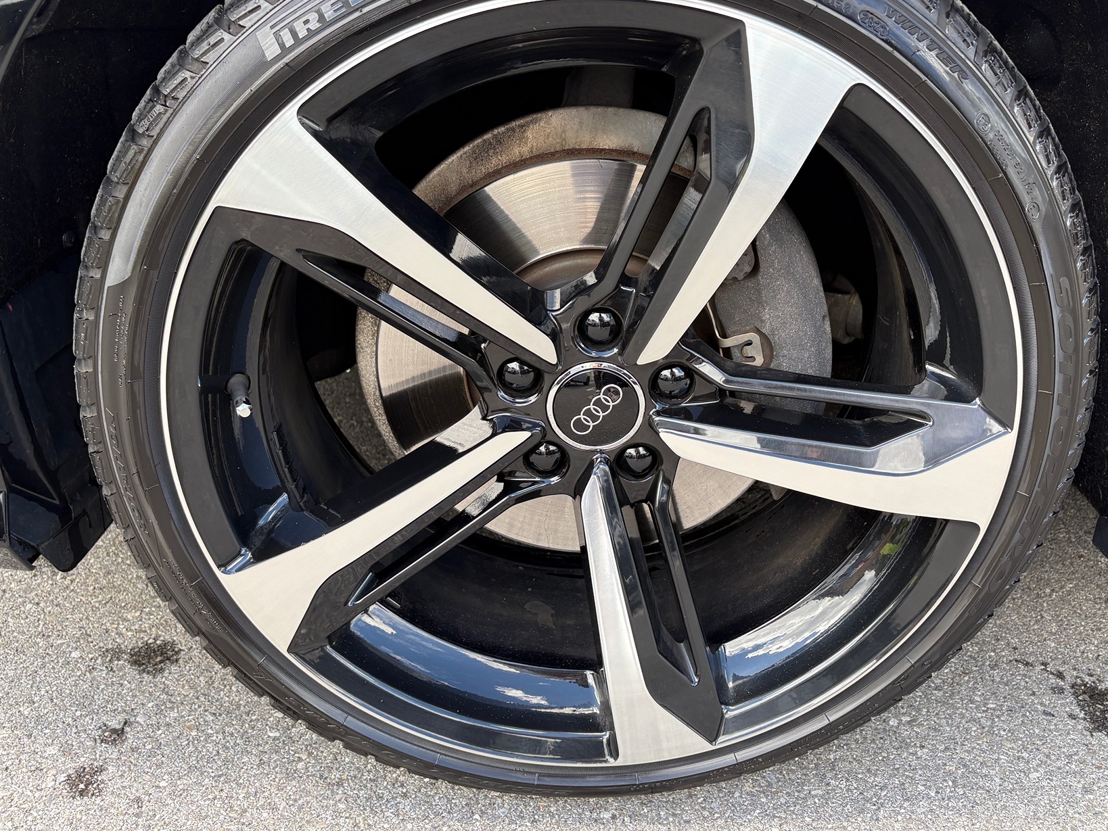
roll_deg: +0.0
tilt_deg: -20.8
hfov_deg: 56.7
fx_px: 1024
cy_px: 355
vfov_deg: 44.1
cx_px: 600
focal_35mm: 32
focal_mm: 5.96
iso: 40
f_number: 1.6
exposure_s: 1/210
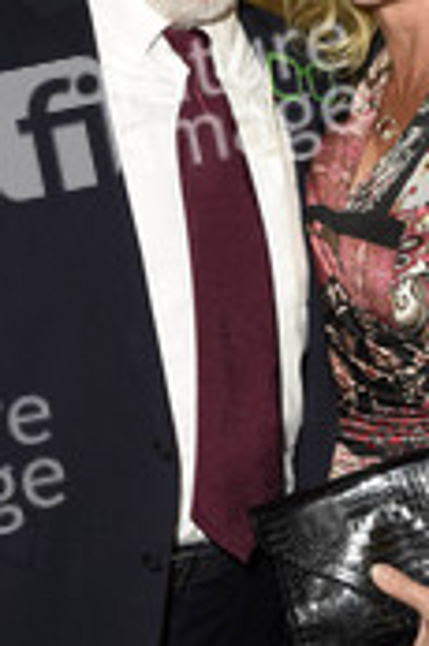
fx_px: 1200
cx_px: 280
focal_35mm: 67
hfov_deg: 20.2
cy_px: 299
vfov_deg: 30.1
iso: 800
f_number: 5.6
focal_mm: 29
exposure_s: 1/50
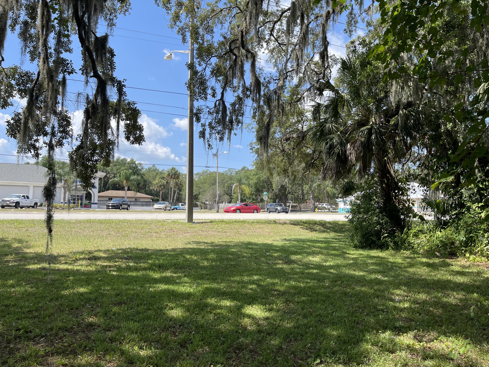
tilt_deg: +2.9
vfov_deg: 54.9
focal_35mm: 25
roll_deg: -0.7
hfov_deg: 69.4
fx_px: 353
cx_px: 244
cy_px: 184
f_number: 1.6
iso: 32
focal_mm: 5.1
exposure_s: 1/2123
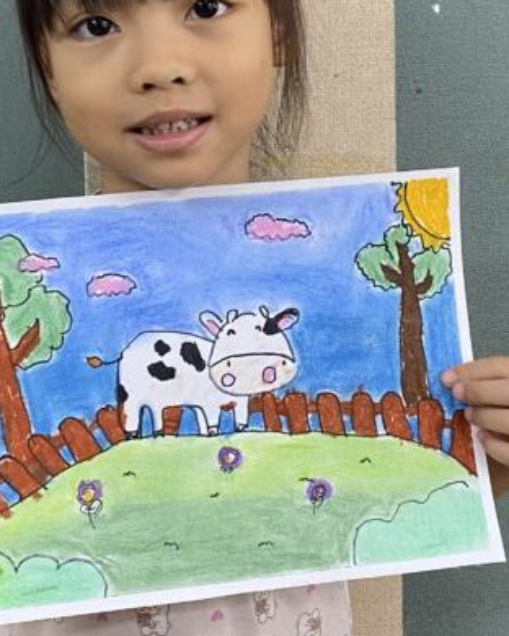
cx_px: 225
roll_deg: +1.1
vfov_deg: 28.4
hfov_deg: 23.5
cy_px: 106
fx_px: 1224
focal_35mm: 65
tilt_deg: -6.1
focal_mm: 4.25
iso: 64
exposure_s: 1/50
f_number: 1.8
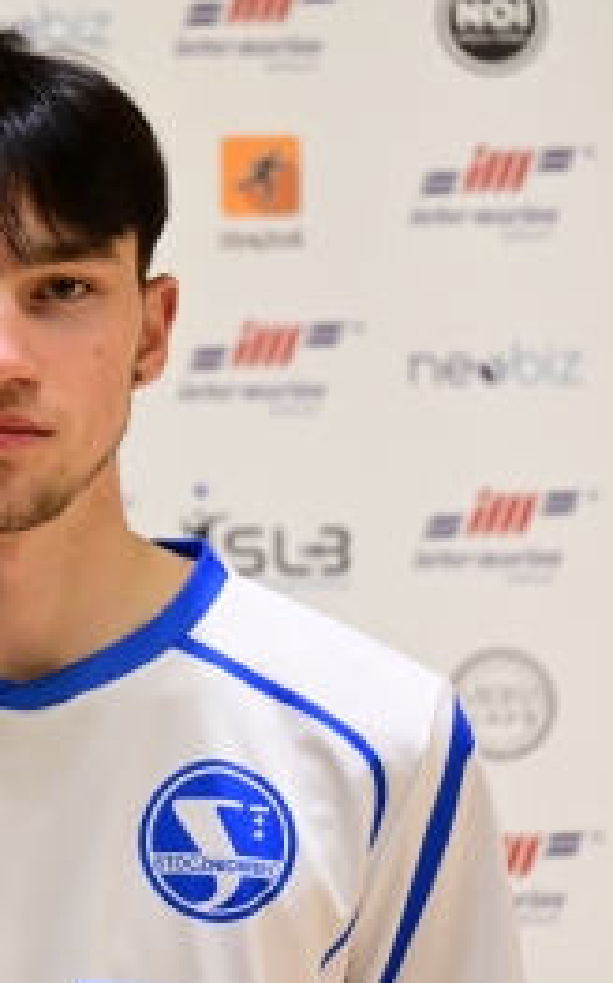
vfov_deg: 11.8
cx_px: 0
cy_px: 490
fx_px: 4766
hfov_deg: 7.3
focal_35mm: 178
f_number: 2.8
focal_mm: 115
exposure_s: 1/1250
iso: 3200
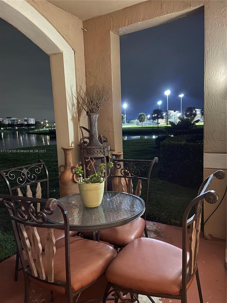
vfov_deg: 67.3
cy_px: 152
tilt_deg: -7.0
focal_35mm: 26
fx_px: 227
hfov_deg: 53.1
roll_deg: +2.5
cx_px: 114
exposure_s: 1/9
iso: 400
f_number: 1.8
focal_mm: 4.25
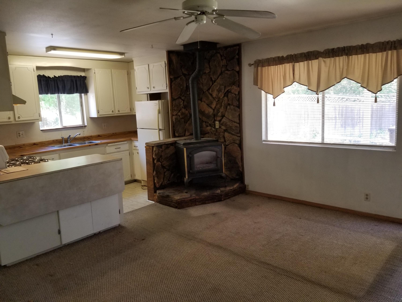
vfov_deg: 53.1
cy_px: 151
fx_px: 302
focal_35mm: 26
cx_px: 201
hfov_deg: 67.3
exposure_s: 1/60
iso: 160
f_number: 1.7
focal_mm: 4.25
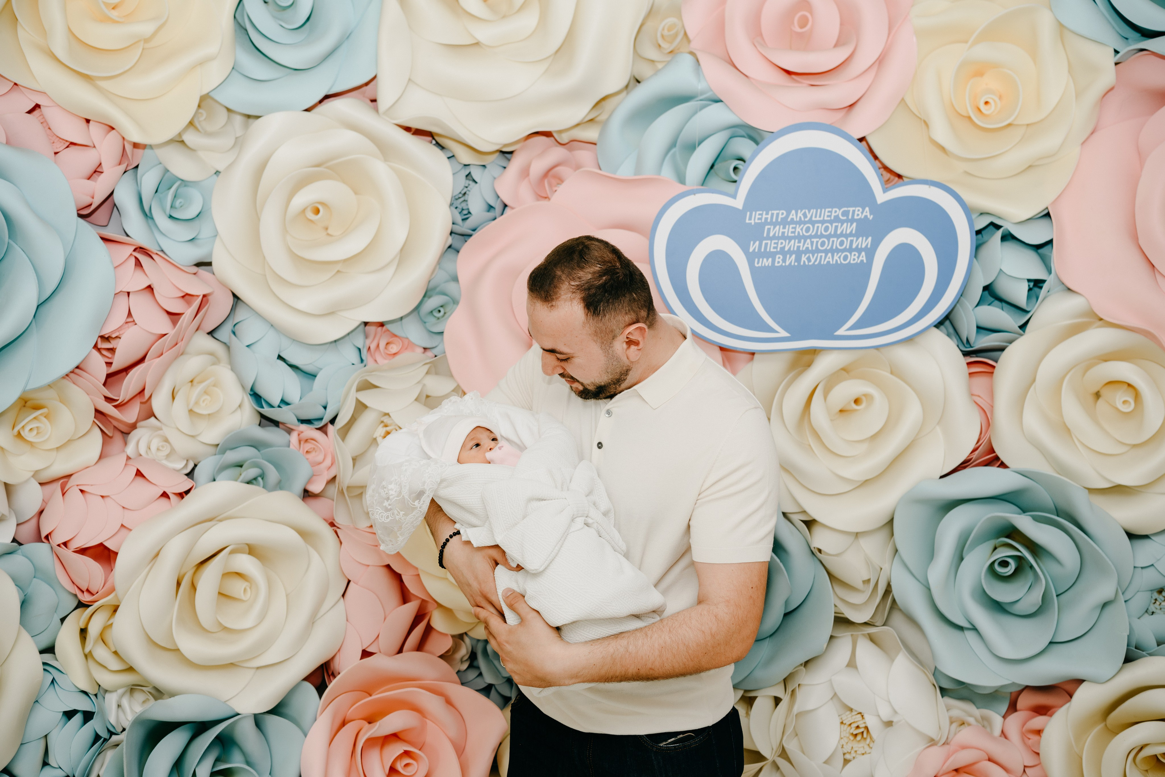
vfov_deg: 28.1
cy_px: 388
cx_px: 582
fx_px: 1553
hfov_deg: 41.1
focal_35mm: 48
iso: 100
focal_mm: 48
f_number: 4.5
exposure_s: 1/160
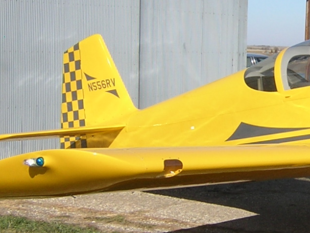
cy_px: 80
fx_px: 815
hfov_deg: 20.7
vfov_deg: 16.2
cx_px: 328
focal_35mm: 91
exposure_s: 1/400
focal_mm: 4.7
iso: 100
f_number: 5.2
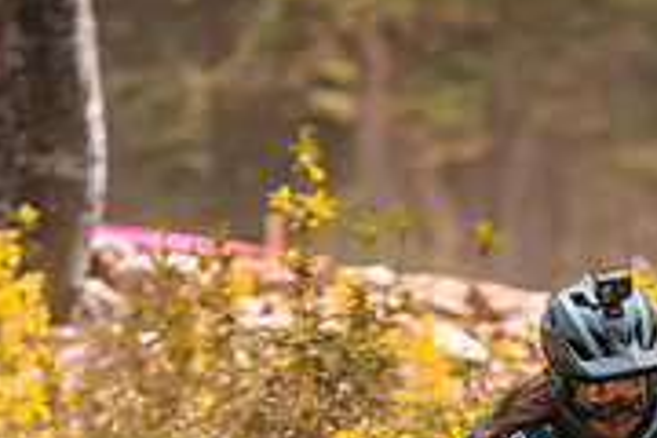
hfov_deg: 3.2
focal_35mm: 646
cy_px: 668
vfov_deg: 2.1
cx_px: 617
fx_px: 11789
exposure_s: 1/1600
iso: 280
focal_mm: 200
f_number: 2.8
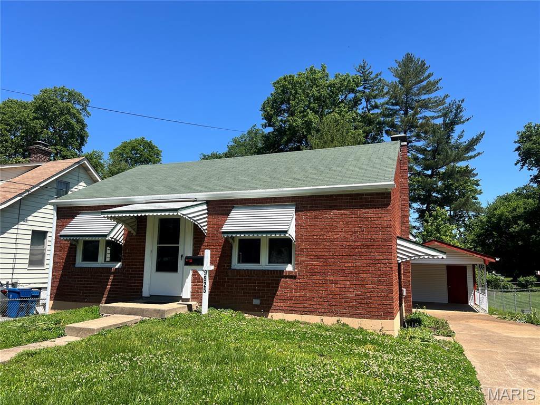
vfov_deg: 53.1
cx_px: 270
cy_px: 202
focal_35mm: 26
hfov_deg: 67.3
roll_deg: -1.1
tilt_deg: +6.7
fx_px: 406
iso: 50
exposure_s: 1/3356
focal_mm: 5.7
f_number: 1.5
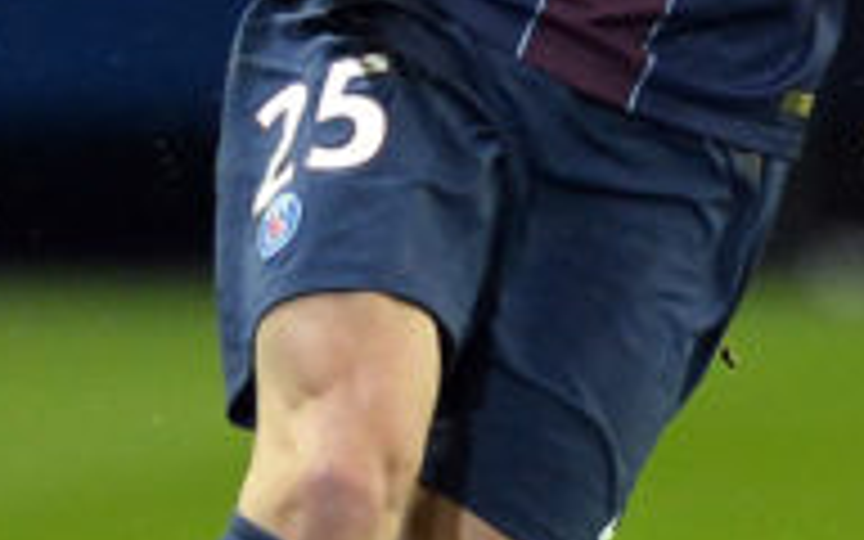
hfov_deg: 1.0
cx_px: 189
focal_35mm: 2168
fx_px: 51049
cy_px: 0
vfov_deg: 0.6
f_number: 3.5
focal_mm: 400
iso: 3200
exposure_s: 1/2000
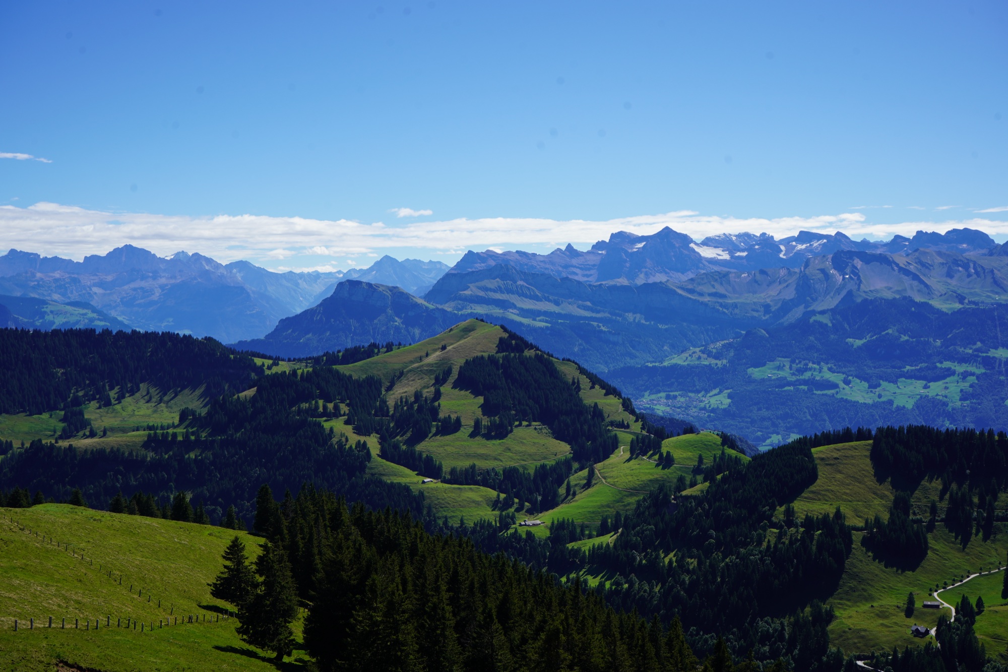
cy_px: 336
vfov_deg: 31.9
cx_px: 504
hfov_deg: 46.4
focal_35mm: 42
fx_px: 1176
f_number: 11
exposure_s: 1/200
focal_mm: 42
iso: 100
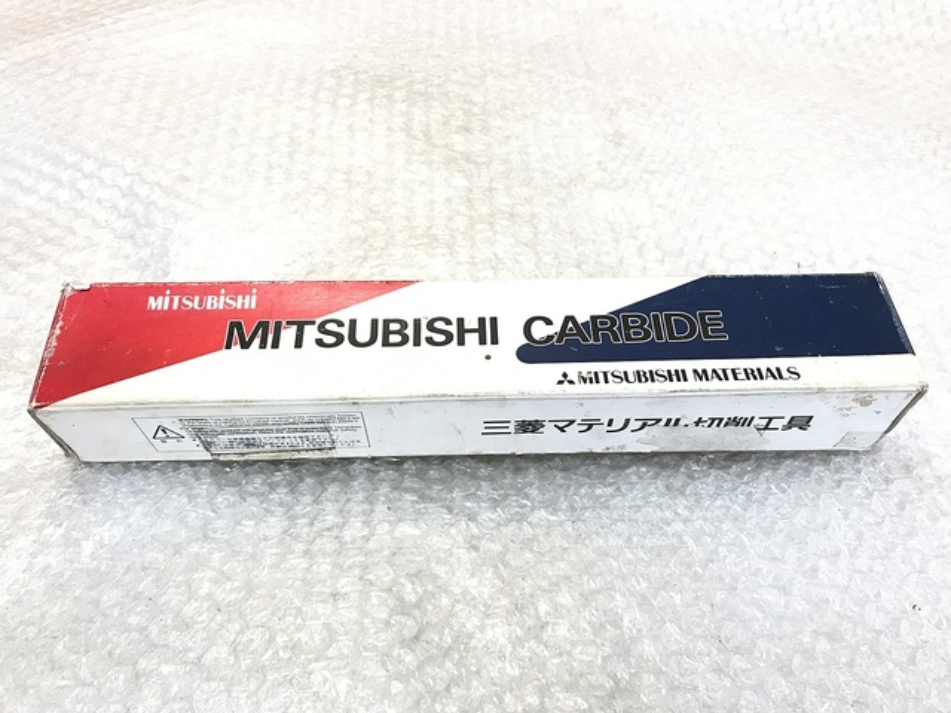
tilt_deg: -51.9
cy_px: 356
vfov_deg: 49.7
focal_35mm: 28
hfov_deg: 63.4
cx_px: 476
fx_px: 769
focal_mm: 3.99
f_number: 1.8
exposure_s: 1/33
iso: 32
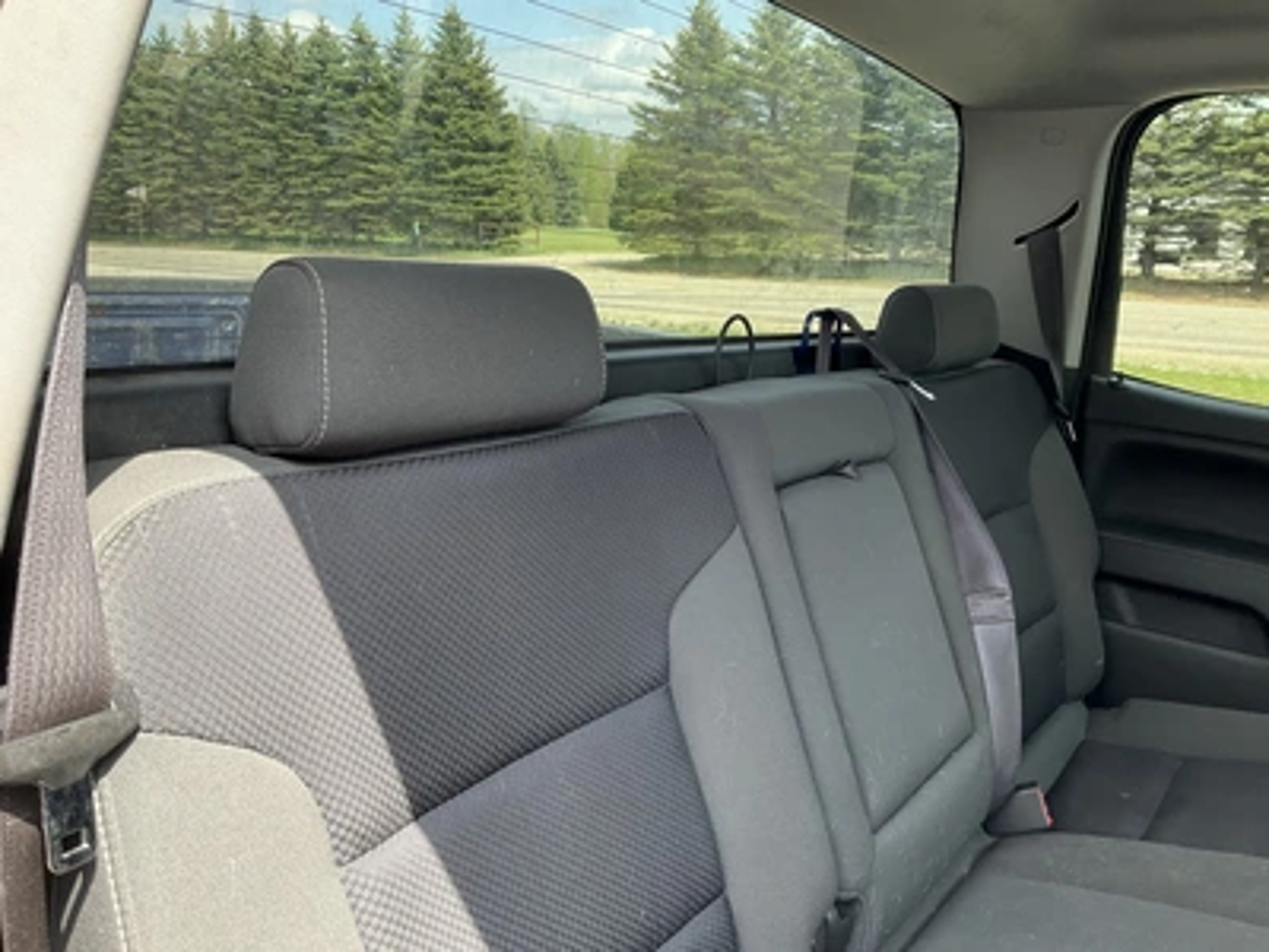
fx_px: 1063
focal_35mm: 29
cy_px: 476
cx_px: 634
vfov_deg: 48.2
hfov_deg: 61.7
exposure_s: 1/122
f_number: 1.8
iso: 20
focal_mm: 3
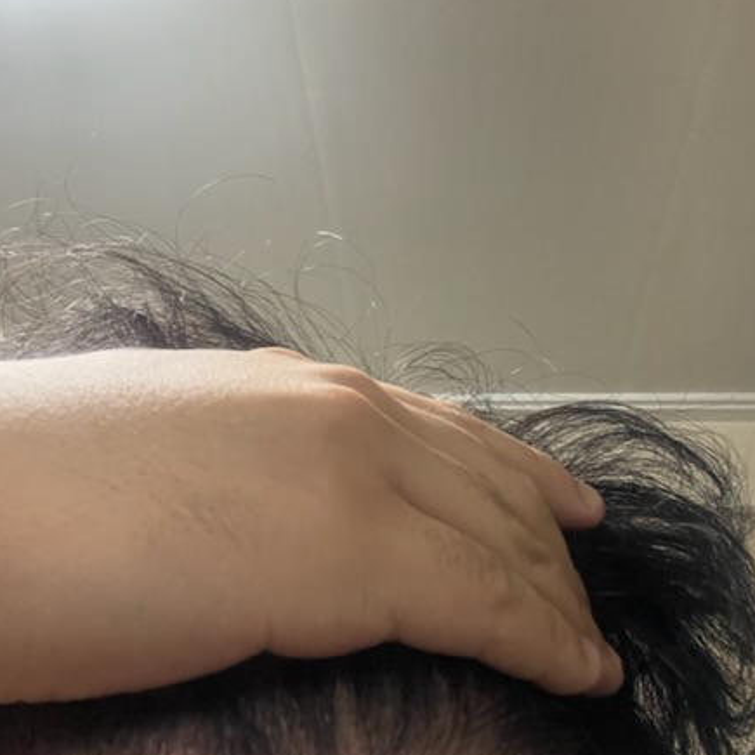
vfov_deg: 42.6
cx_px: 383
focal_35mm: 39
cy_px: 295
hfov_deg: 42.8
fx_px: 962
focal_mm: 2.71
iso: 400
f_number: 2.2
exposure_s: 1/60
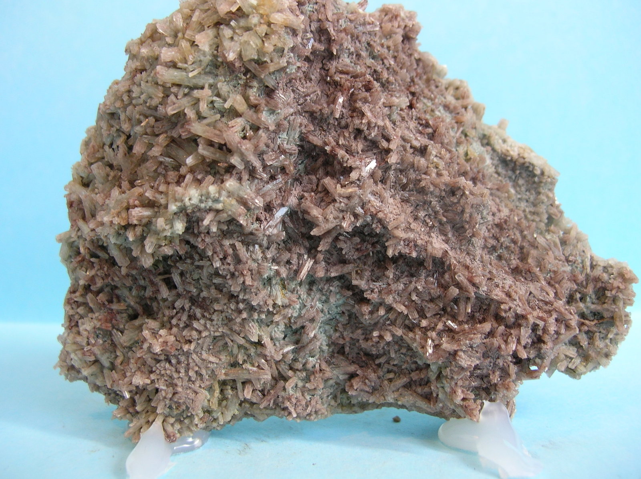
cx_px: 320
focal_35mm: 36
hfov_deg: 51.4
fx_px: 666
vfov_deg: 39.6
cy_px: 240
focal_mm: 6
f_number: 2.7
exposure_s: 1/8.4
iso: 50
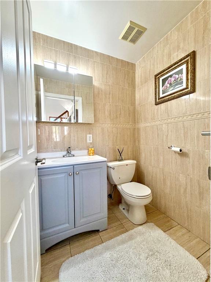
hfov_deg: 85.7
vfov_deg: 102.1
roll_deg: +0.7
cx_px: 106
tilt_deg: -1.9
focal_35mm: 14
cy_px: 141
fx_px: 114
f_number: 2.2
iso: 200
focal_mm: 2.22
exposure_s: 1/60
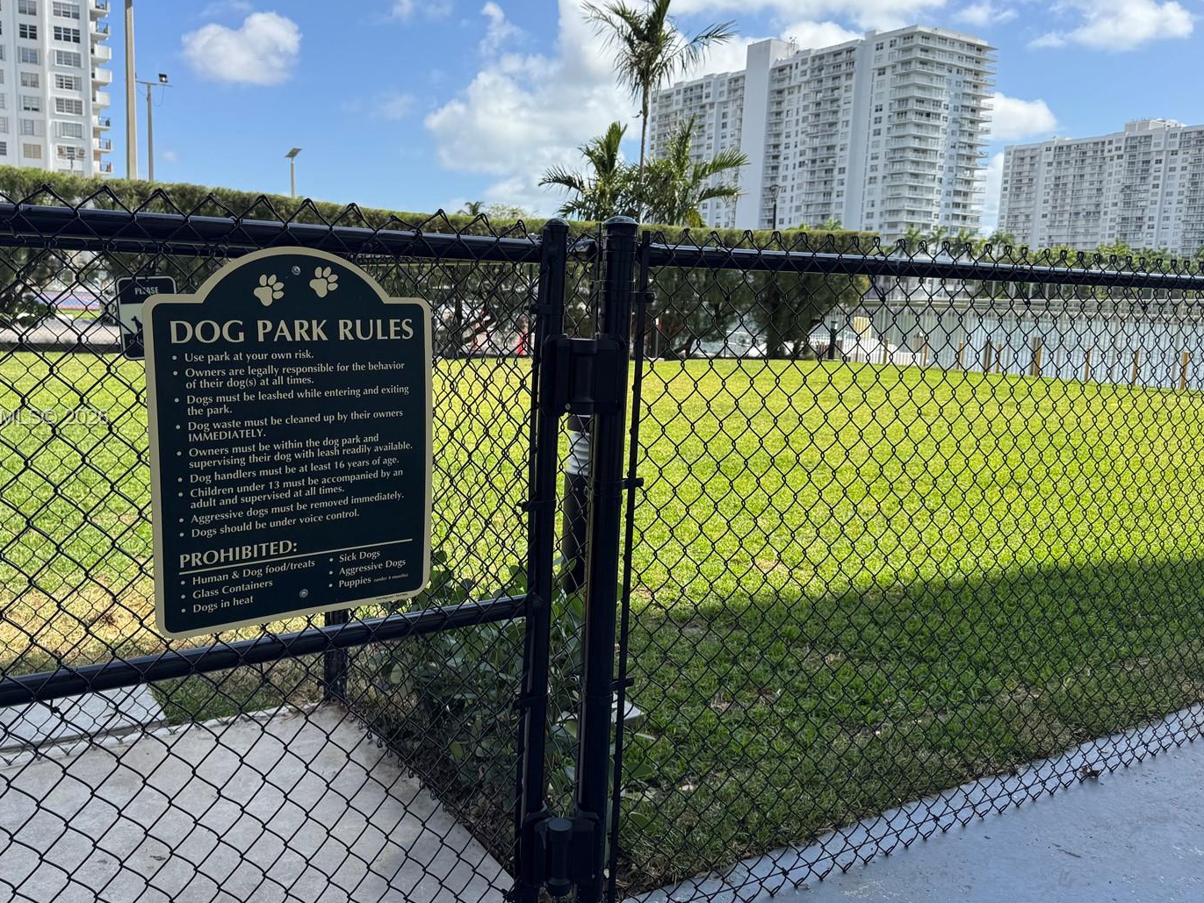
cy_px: 419
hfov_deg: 63.3
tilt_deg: -8.6
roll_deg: -2.3
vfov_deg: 49.7
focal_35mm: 28
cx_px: 538
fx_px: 974
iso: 80
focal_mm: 6.76
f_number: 1.78
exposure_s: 1/2833
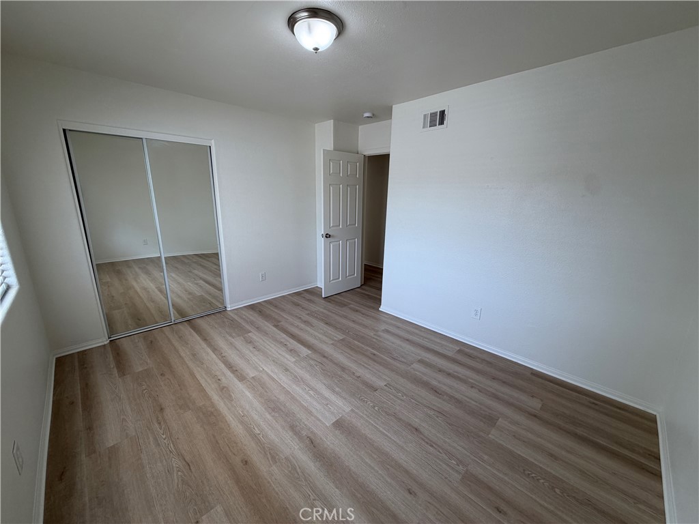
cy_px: 262
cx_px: 350
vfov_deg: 85.7
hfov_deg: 102.1
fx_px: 283
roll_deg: -0.4
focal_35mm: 14
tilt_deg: -13.7
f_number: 2.2
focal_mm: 2.22
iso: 80
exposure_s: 1/120
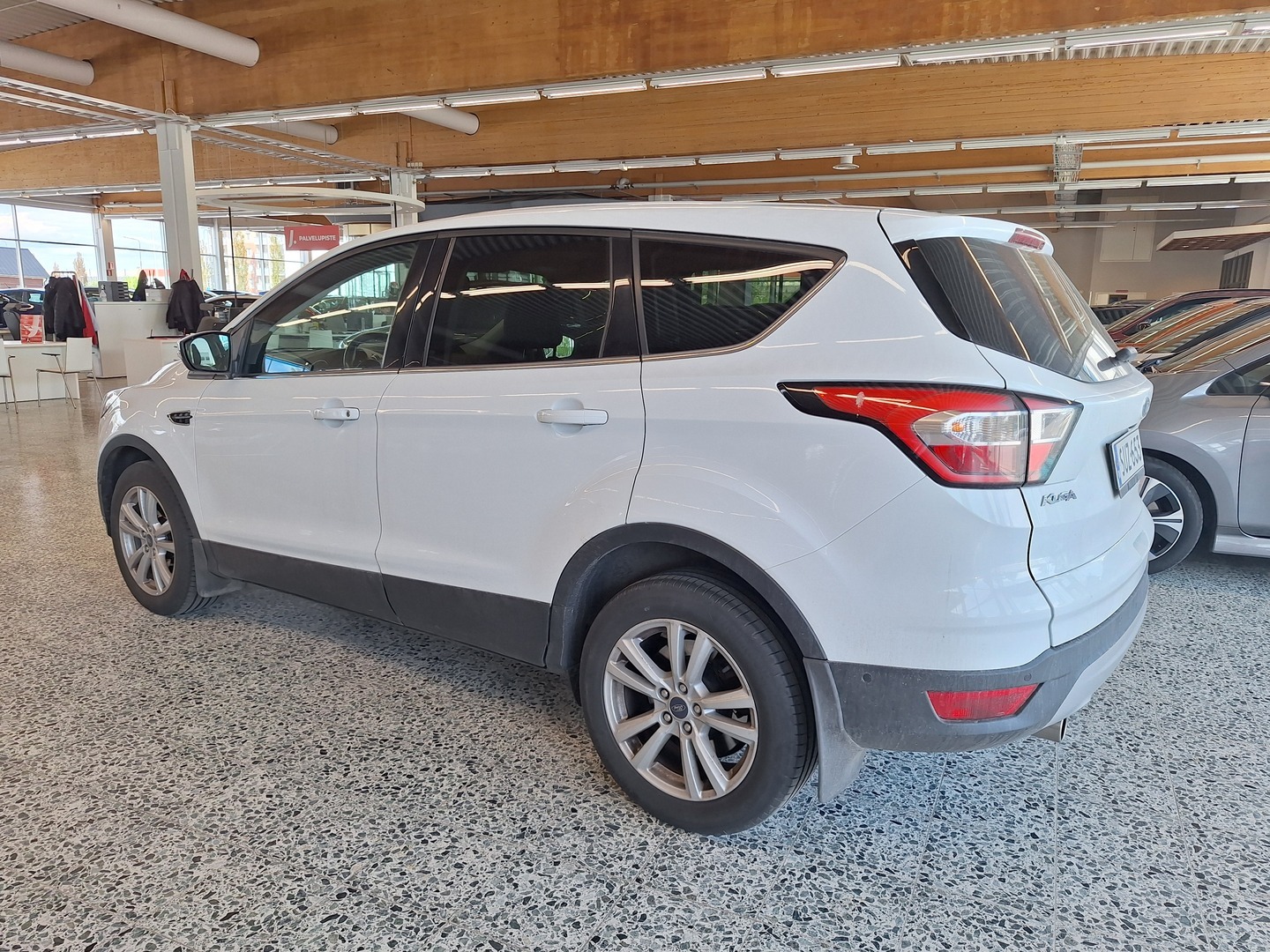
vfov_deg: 58.9
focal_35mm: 23
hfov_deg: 73.9
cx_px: 635
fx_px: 844
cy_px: 476
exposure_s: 1/230
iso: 40
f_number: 1.8
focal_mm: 5.54
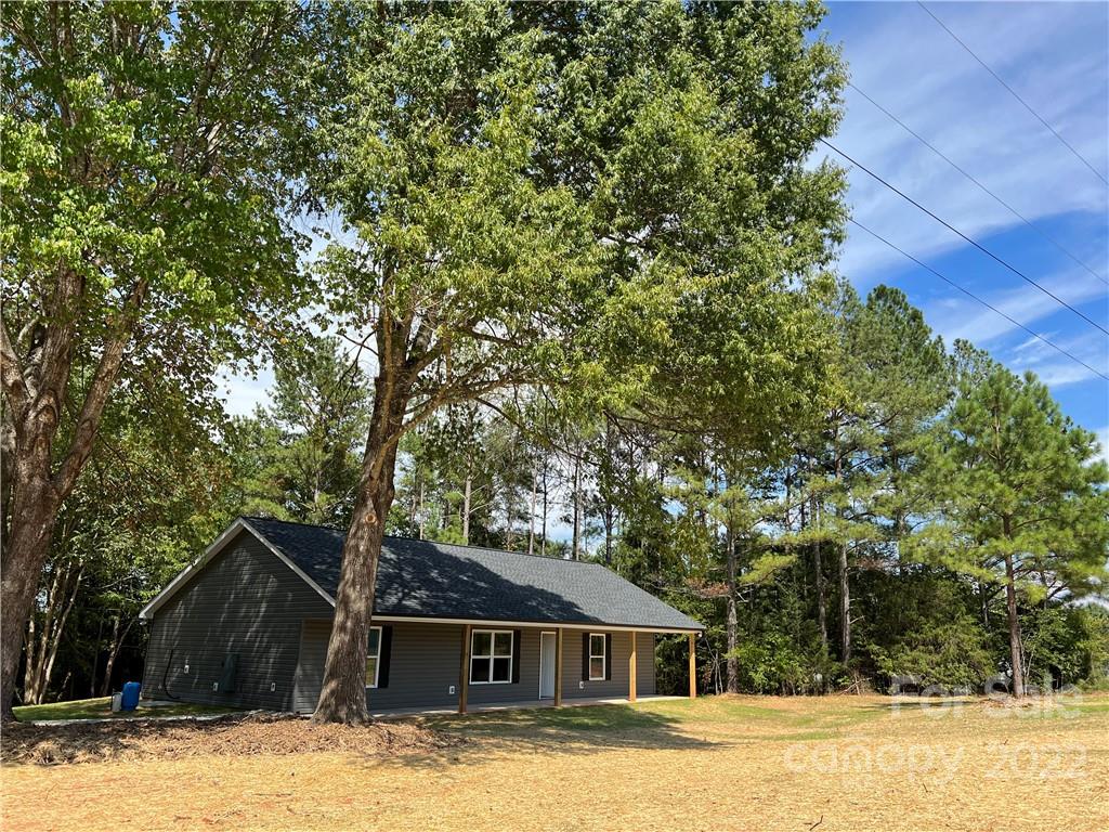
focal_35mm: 26
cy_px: 416
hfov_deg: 67.3
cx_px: 554
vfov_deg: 53.1
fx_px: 833
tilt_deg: +14.0
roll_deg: -1.1
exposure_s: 1/2045
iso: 50
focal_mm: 5.7
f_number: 1.5
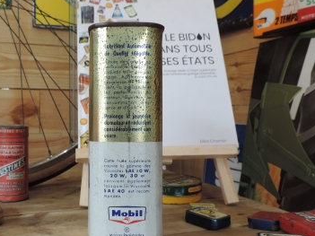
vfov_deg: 35.1
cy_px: 119
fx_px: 373
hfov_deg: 45.1
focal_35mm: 41
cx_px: 106
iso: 110
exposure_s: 1/30
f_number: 3
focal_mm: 4.3
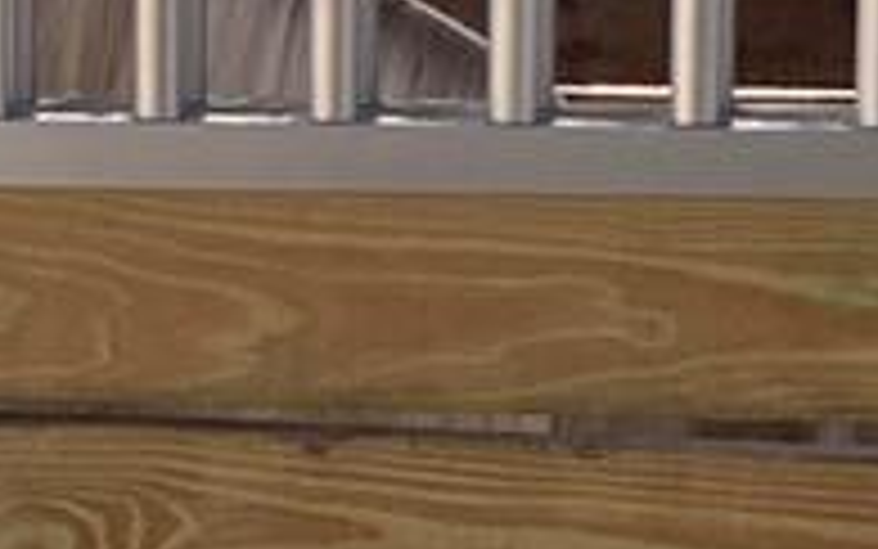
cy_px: 198
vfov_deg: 7.7
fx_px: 4069
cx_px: -392
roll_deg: +0.2
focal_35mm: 170
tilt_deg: -7.8
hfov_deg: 11.8
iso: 32
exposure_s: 1/428
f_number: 1.8
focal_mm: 4.25
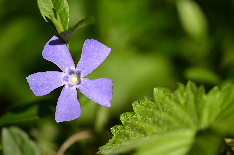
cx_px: 117
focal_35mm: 158
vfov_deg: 8.7
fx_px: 1022
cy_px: 78
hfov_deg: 13.1
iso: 100
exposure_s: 1/320
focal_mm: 105
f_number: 3.2
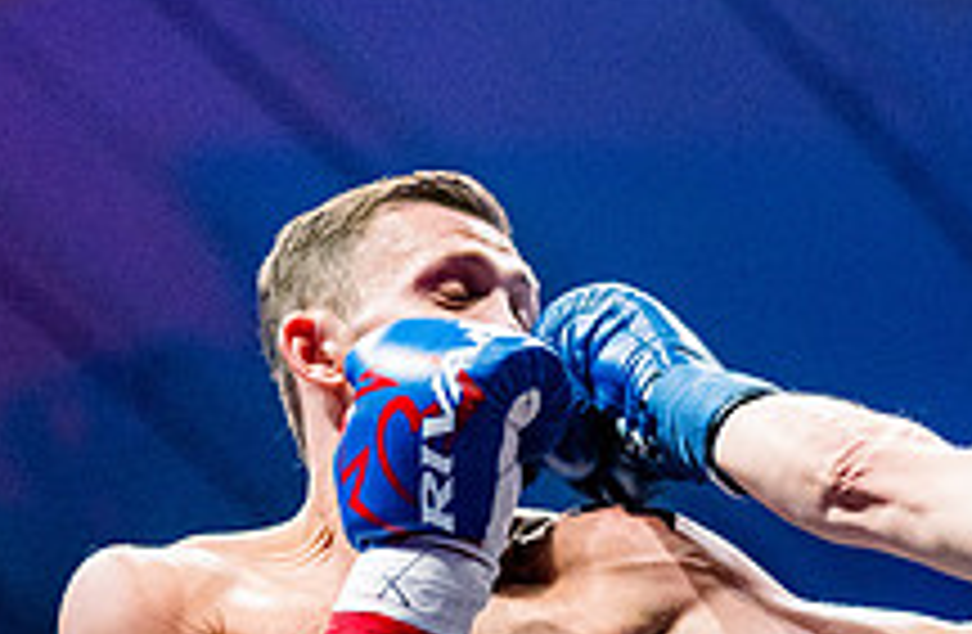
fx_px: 4373
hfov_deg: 12.5
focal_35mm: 163
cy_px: 729
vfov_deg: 8.2
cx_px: 1048
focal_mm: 50
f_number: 1.4
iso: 6400
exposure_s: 1/1600
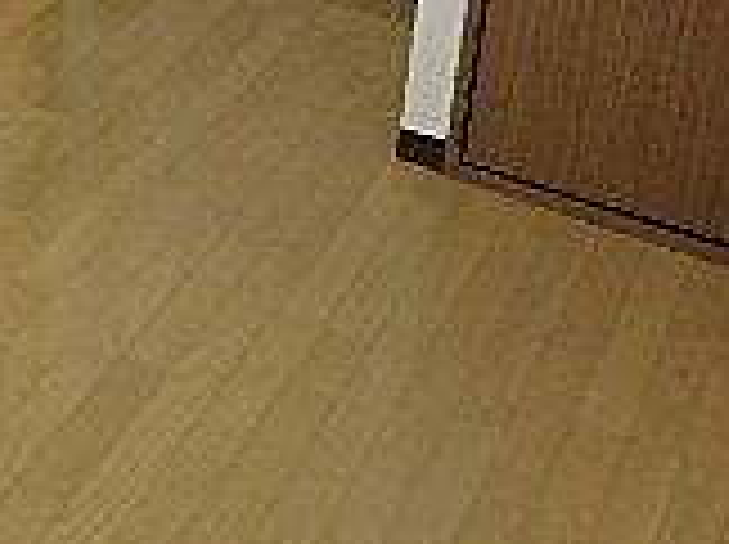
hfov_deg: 23.1
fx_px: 1745
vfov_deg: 16.3
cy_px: -252
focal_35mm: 83
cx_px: 99
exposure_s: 1/30
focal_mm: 3.7
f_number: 3.5
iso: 640
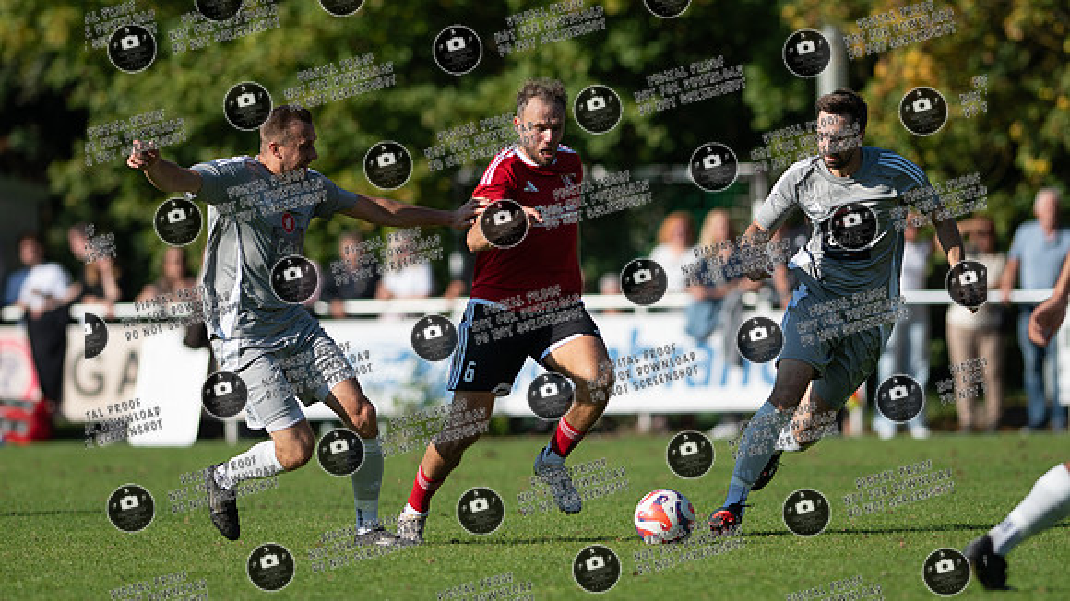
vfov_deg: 2.8
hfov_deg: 5.1
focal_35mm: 426
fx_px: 12090
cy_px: 272
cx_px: 558
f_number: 3.5
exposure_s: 1/2000
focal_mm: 300
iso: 100
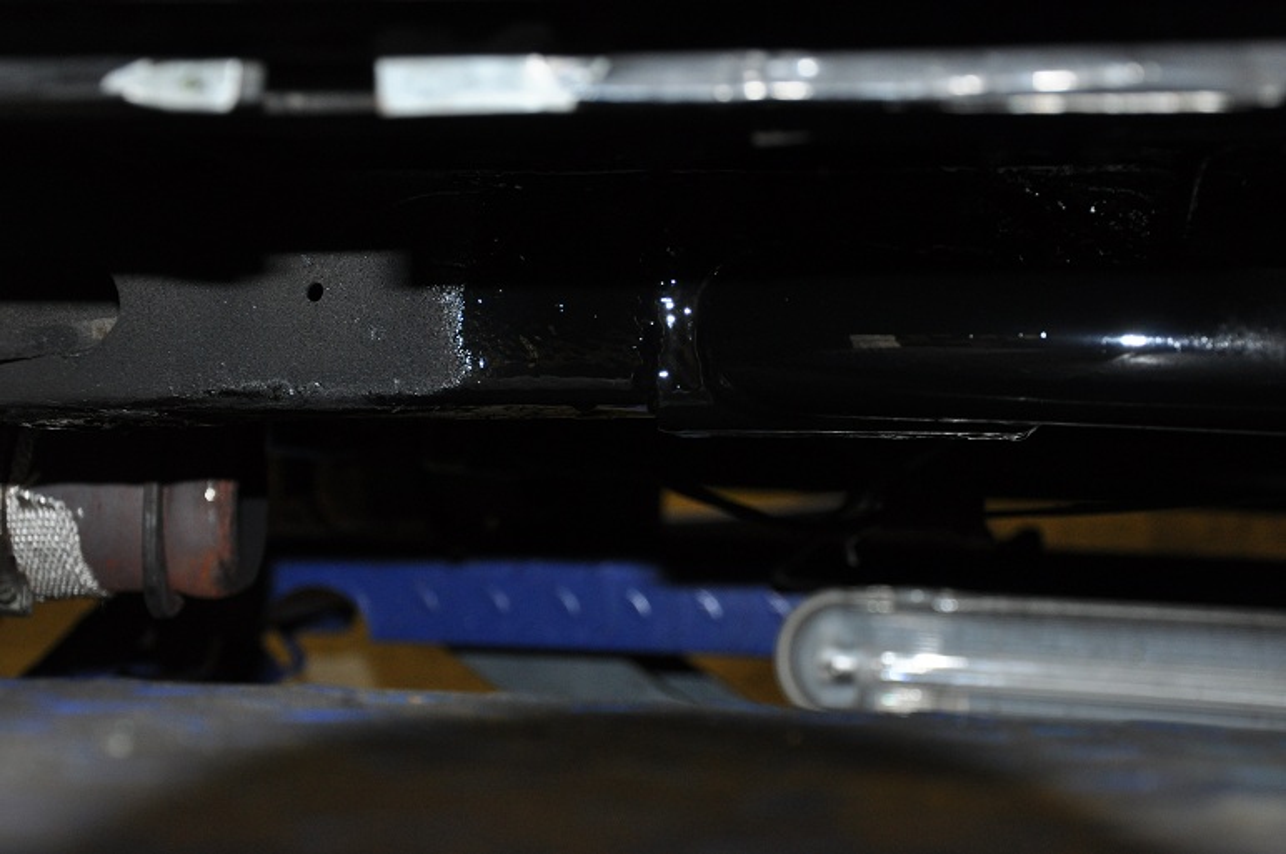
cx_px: 643
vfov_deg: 22.6
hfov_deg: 33.4
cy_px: 427
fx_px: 2141
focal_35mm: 60
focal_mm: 40
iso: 800
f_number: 4.5
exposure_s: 1/60
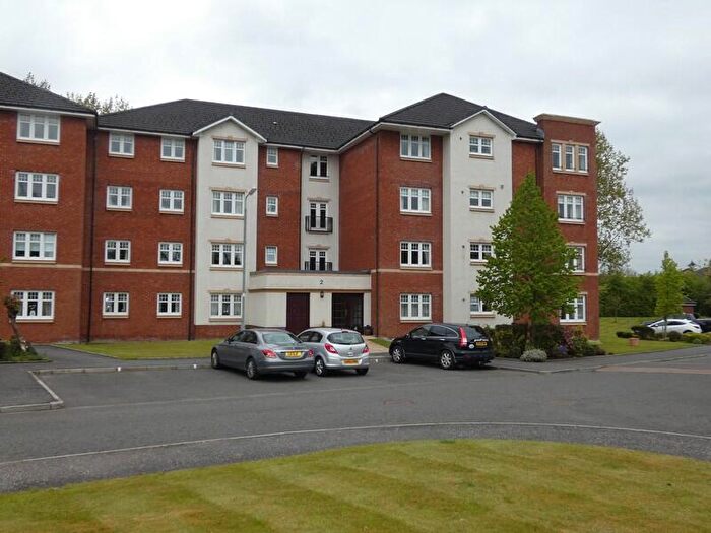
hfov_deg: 58.4
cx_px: 356
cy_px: 266
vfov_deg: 45.4
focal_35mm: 31
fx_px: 637
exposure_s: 1/500
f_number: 3.3
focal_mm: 5.5
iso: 80
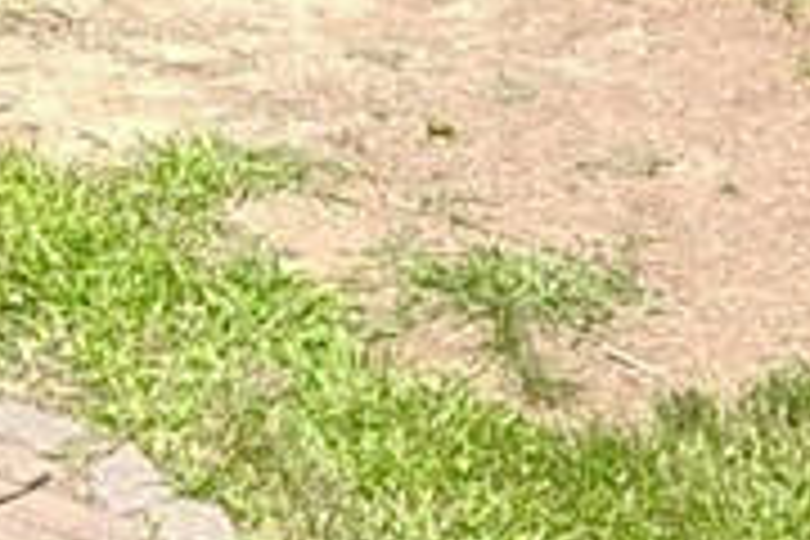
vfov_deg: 6.2
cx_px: 623
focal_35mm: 213
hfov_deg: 9.6
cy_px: 1242
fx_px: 4792
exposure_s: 1/344
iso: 100
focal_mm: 5.56
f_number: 1.8
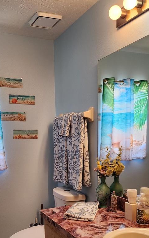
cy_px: 171
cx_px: 58
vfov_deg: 50.0
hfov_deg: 33.4
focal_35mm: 38
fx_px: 247
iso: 125
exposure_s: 1/120
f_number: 1.8
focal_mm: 6.4
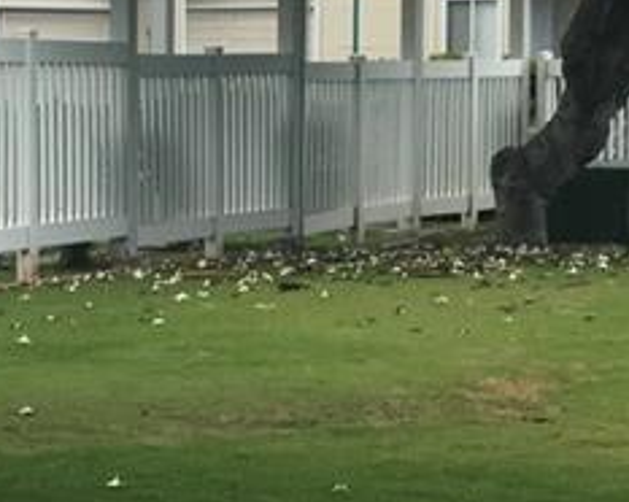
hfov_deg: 13.6
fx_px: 2623
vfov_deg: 10.9
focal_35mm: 141
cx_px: 143
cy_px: 208
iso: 20
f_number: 1.8
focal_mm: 3.99
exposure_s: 1/1546
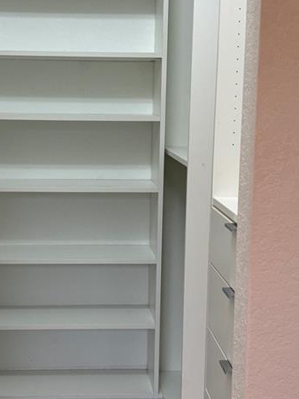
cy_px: 218
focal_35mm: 67
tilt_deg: -7.9
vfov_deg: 29.0
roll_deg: -0.3
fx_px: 772
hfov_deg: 21.8
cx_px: 106
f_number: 1.6
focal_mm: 5.96
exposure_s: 1/120
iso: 80
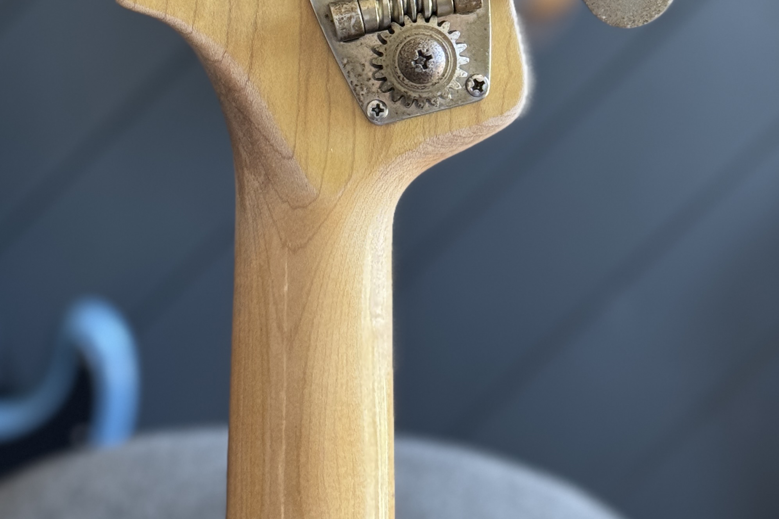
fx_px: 2186
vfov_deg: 13.4
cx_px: 316
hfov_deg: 20.2
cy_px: -9
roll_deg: +0.1
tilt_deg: -6.2
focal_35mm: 101
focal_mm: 6.76
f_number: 1.78
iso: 200
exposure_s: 1/60
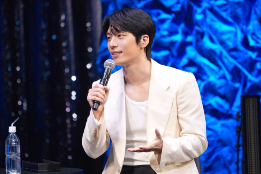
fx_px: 4349
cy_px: 87
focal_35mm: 600
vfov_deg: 2.3
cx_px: 130
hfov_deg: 3.4
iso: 2000
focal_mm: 400
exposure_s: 1/400
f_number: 5.6
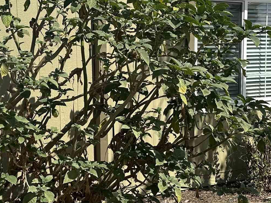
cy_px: 127
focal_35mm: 74
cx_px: 120
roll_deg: +0.4
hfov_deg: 26.3
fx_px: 579
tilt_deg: -7.4
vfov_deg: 19.9
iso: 80
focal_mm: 6.86
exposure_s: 1/5525
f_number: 1.78
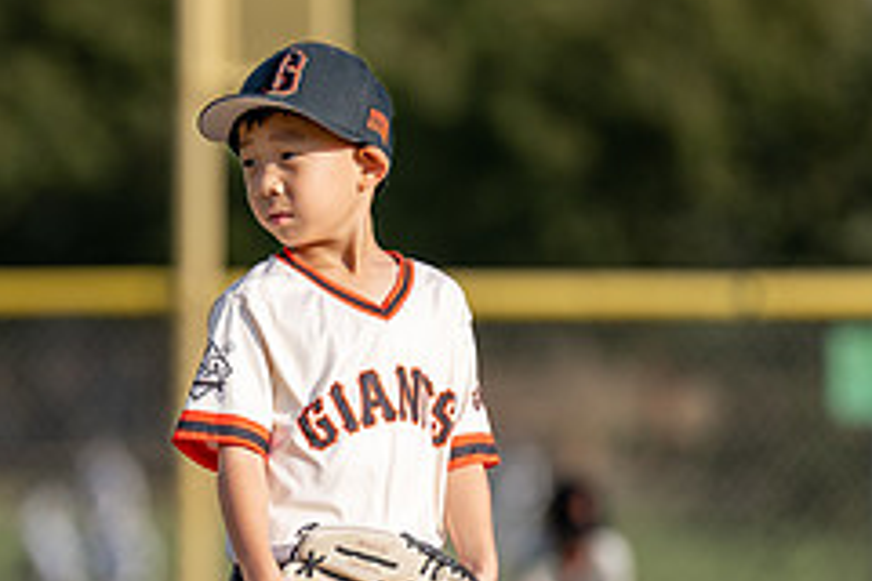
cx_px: 278
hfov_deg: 3.0
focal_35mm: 680
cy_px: 468
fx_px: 16470
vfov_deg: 2.0
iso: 100
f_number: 2.8
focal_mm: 200
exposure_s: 1/2500
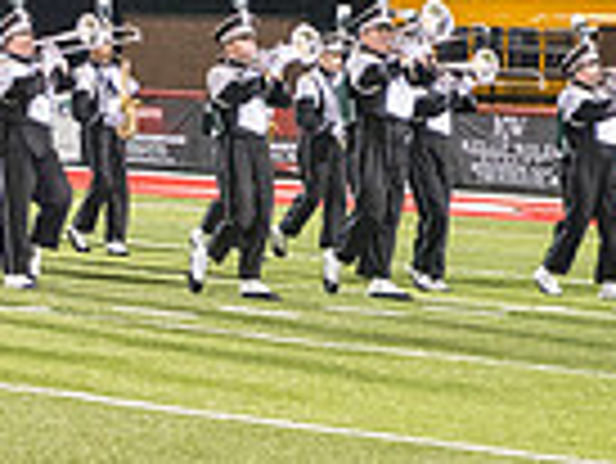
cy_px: 20
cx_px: -423
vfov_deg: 5.2
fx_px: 5058
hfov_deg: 6.8
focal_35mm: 284
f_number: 5.6
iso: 5000
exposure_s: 1/200
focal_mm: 70
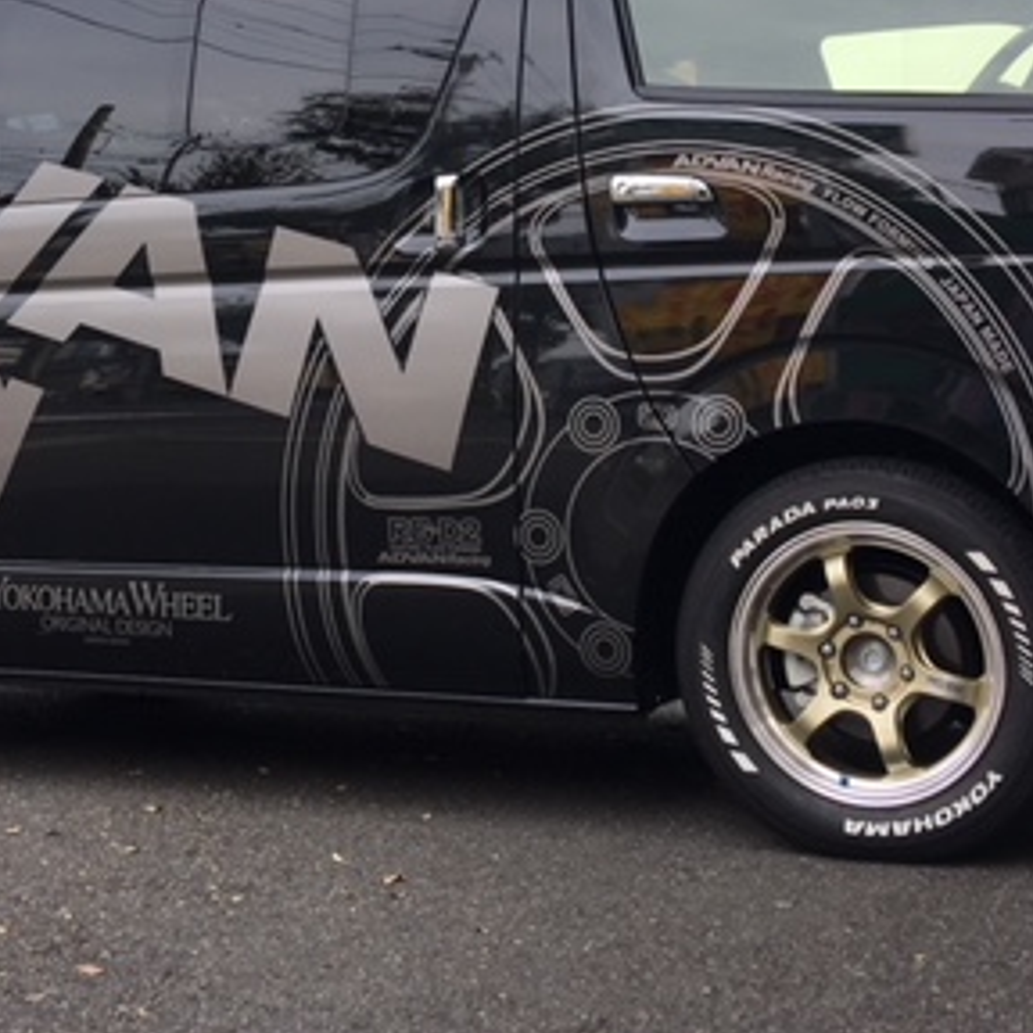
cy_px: 262
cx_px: 481
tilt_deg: +6.5
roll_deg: -0.7
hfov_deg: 30.0
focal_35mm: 57
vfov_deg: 29.6
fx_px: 1924
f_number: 2.2
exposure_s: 1/403
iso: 25
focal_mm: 4.15
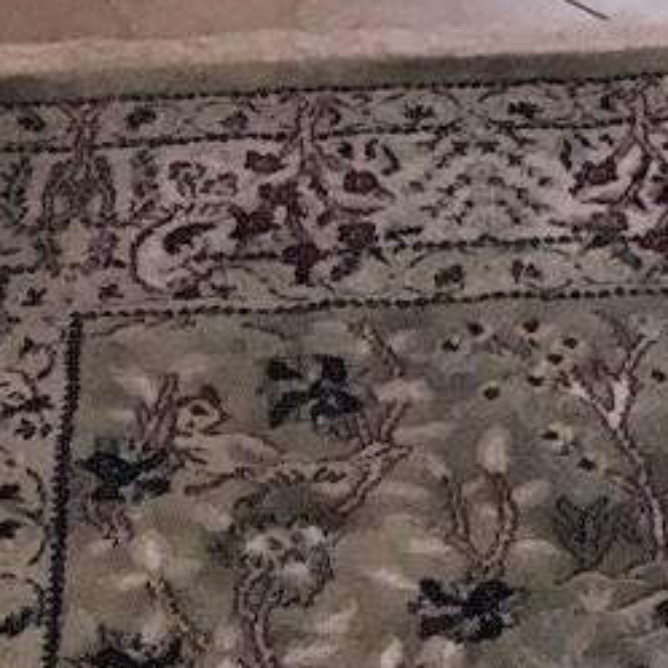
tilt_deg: -9.9
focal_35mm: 168
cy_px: -1449
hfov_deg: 10.4
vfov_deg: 8.4
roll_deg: +1.1
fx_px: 3668
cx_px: 392
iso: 125
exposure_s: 1/30
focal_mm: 4.15
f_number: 2.2
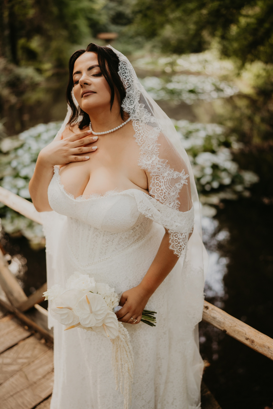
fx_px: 398
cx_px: 136
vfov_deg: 54.4
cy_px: 204
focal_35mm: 35
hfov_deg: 37.9
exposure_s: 1/400
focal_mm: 35
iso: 400
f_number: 1.4
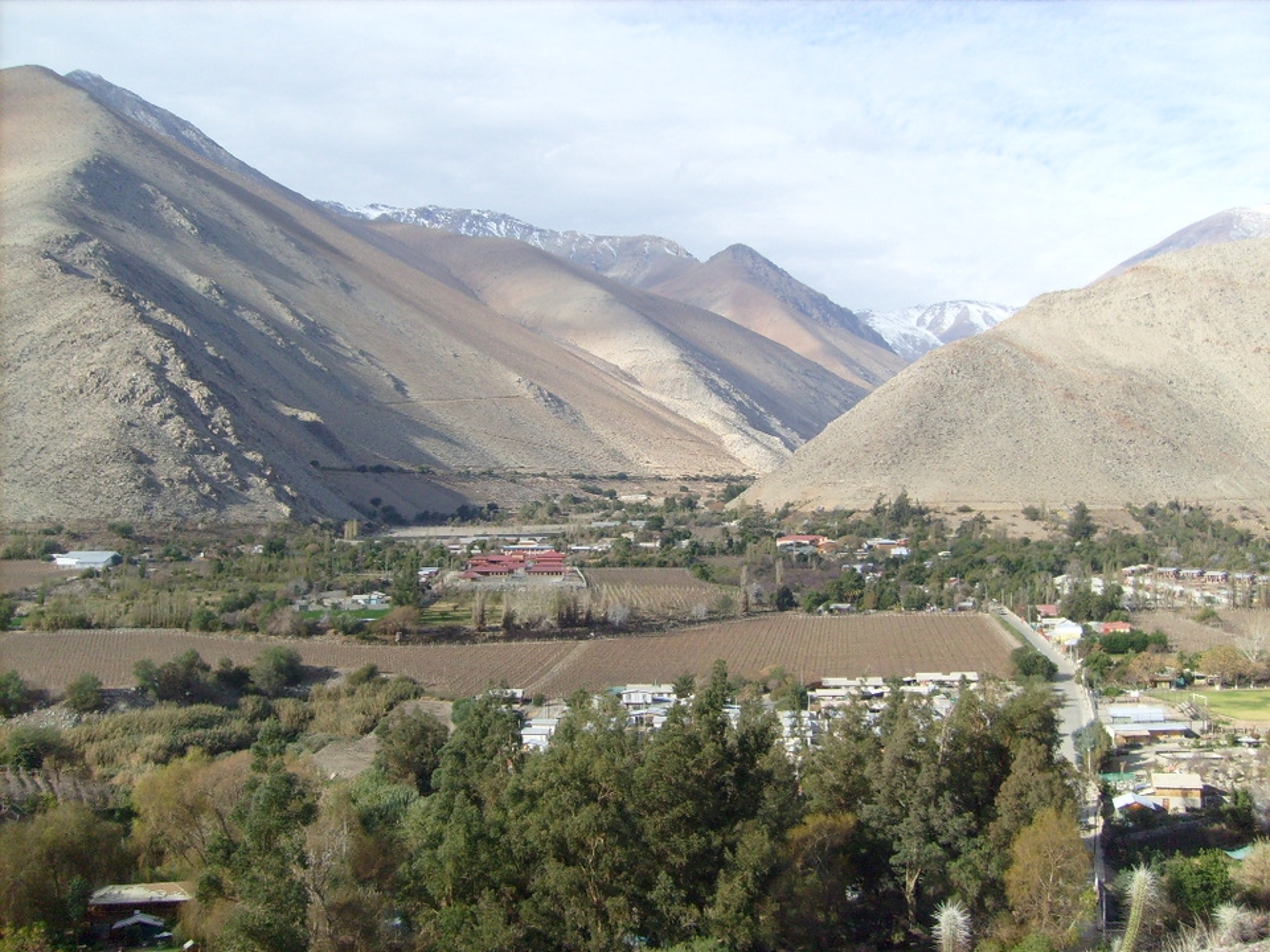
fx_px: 1284
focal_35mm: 35
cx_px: 635
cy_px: 476
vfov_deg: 40.7
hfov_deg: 52.6
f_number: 7.1
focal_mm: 5.8
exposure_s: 1/180
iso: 80
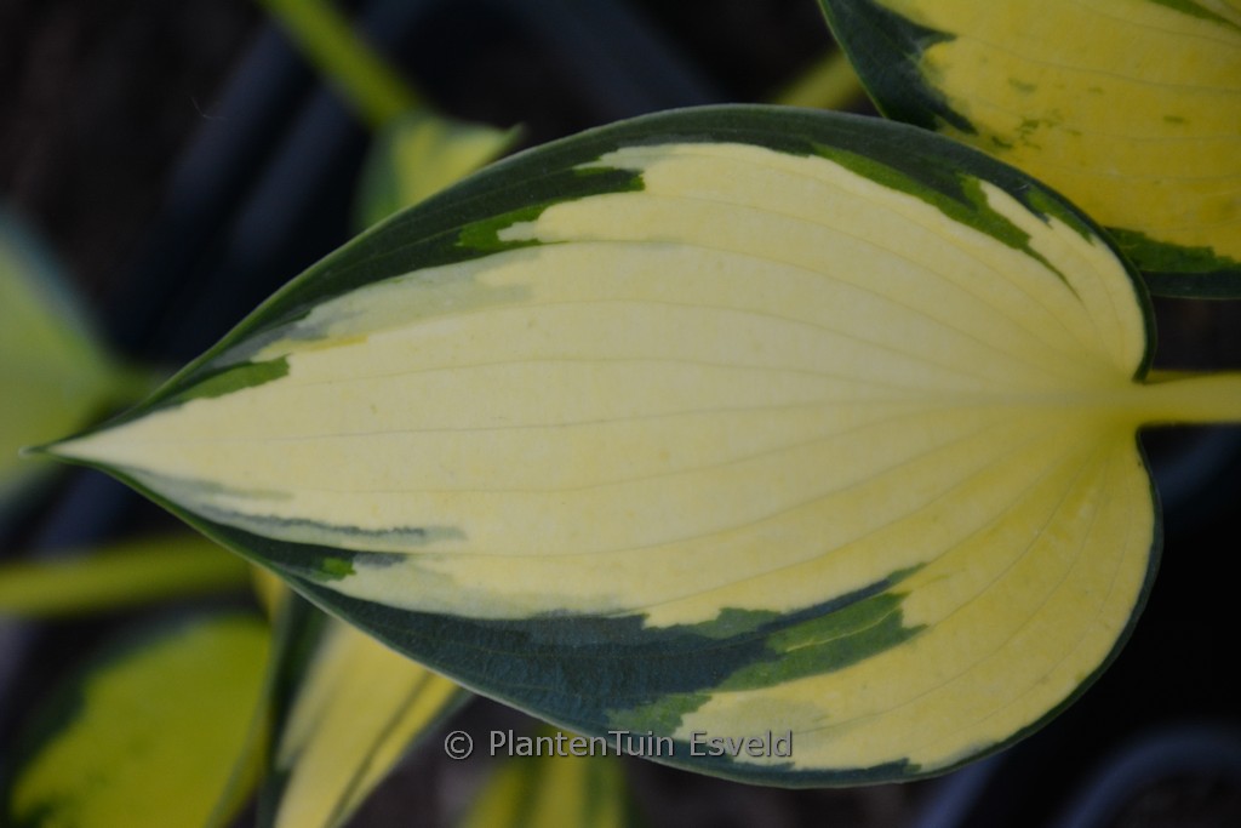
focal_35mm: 210
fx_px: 7240
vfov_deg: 6.5
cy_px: 414
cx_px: 620
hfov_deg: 9.8
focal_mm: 140
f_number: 5.6
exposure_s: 1/500
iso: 900
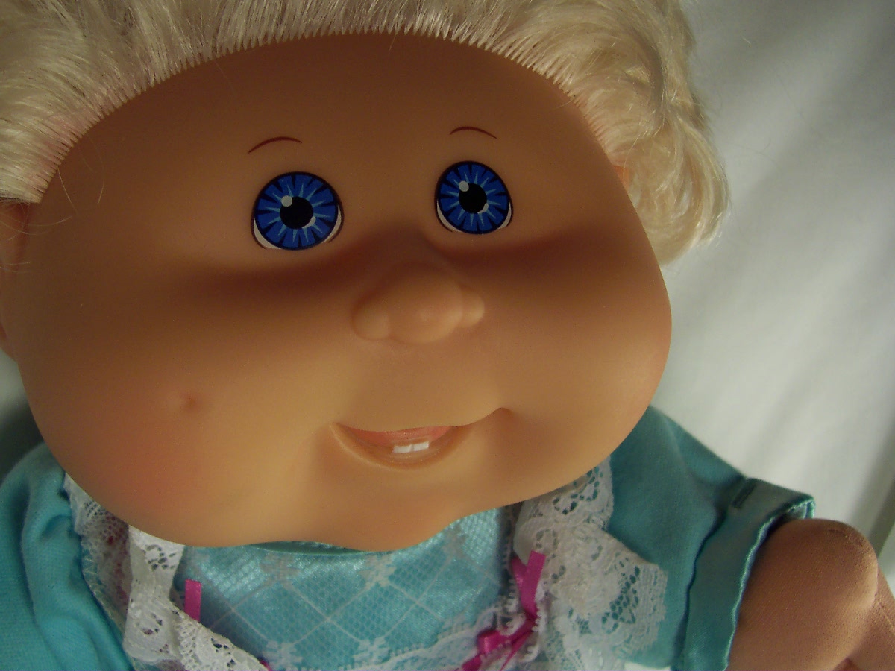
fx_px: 957
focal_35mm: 37
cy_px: 336
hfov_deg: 50.1
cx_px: 448
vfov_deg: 38.7
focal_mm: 5.6
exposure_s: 1/350
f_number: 2.8
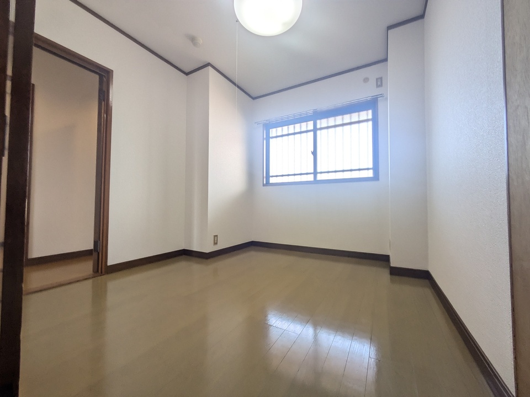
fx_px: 214
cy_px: 198
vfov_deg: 85.7
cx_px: 265
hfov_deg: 102.1
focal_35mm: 14
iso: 52
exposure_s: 1/120
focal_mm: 1.83
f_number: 2.2
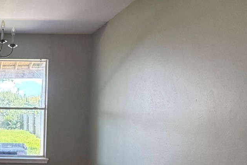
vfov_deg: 27.9
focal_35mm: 47
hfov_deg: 36.2
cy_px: 137
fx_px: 323
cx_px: -18
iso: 320
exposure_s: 1/96
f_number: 2.2
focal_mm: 2.22
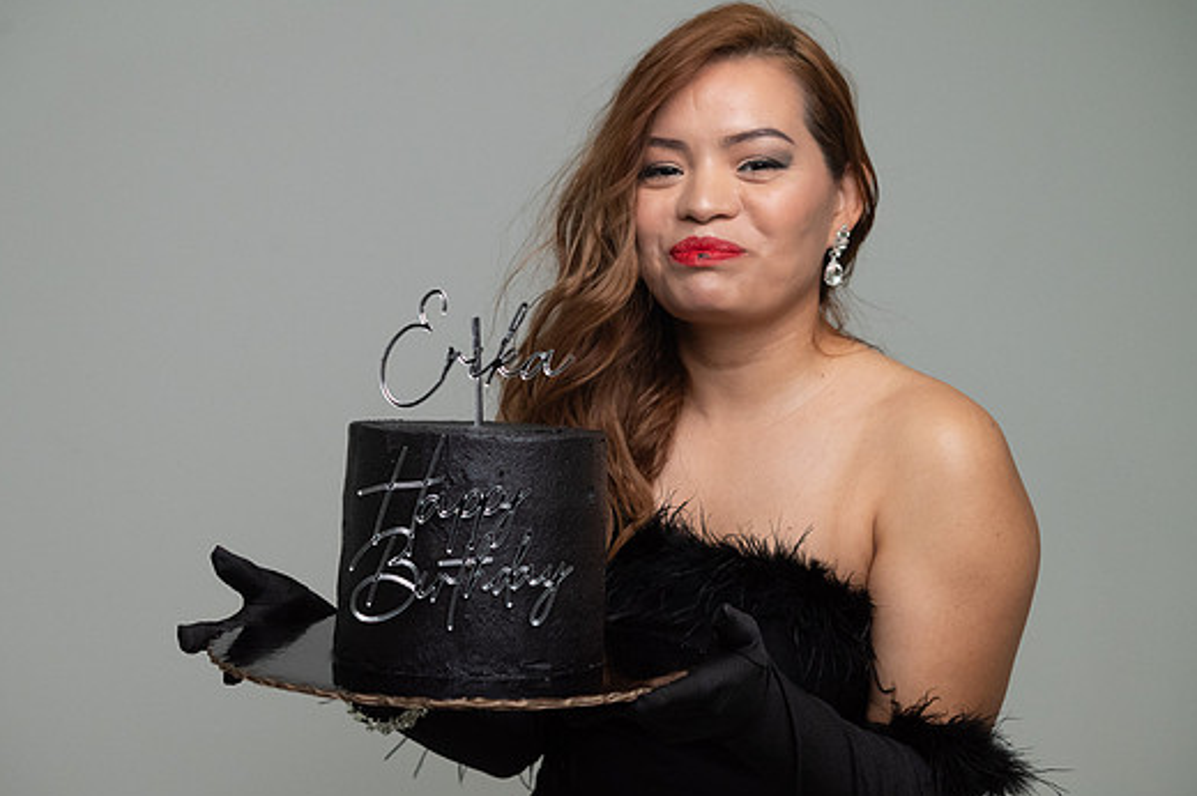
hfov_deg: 30.1
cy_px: 390
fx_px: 2226
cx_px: 550
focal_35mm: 67
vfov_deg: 20.3
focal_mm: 60
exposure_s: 1/500
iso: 3200
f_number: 5.6
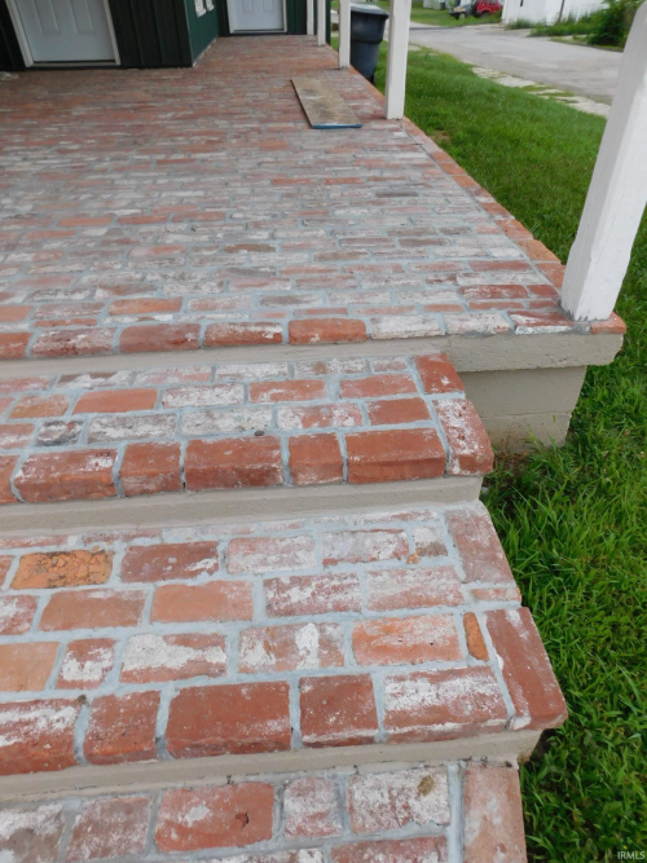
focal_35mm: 23
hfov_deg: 58.9
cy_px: 432
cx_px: 324
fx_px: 573
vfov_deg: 73.9
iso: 125
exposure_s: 1/80
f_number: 3
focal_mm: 4
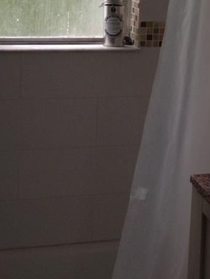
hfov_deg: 16.8
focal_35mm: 88
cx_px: 139
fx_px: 711
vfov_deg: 22.0
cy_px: 55
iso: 64
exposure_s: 1/40
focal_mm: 4.12
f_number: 2.4
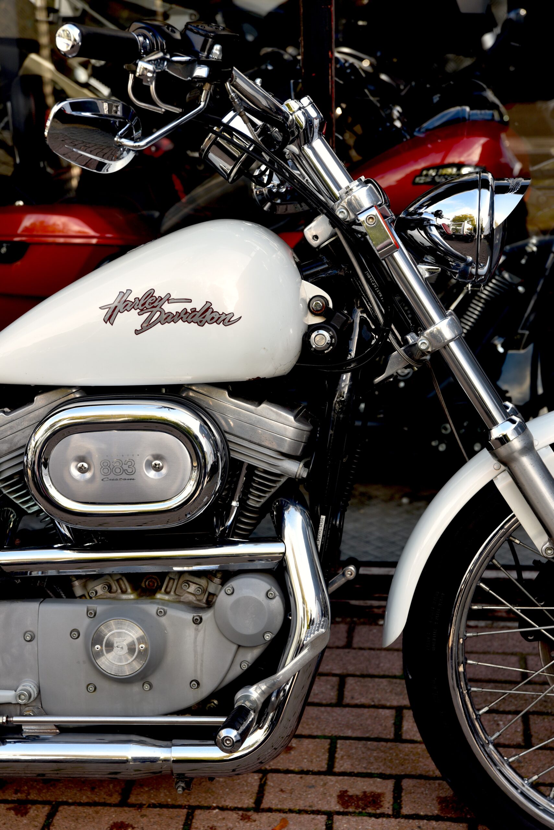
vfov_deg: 32.4
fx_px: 1430
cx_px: 277
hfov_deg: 21.9
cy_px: 415
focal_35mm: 62
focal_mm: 62
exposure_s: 1/125
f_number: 5.6
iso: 200
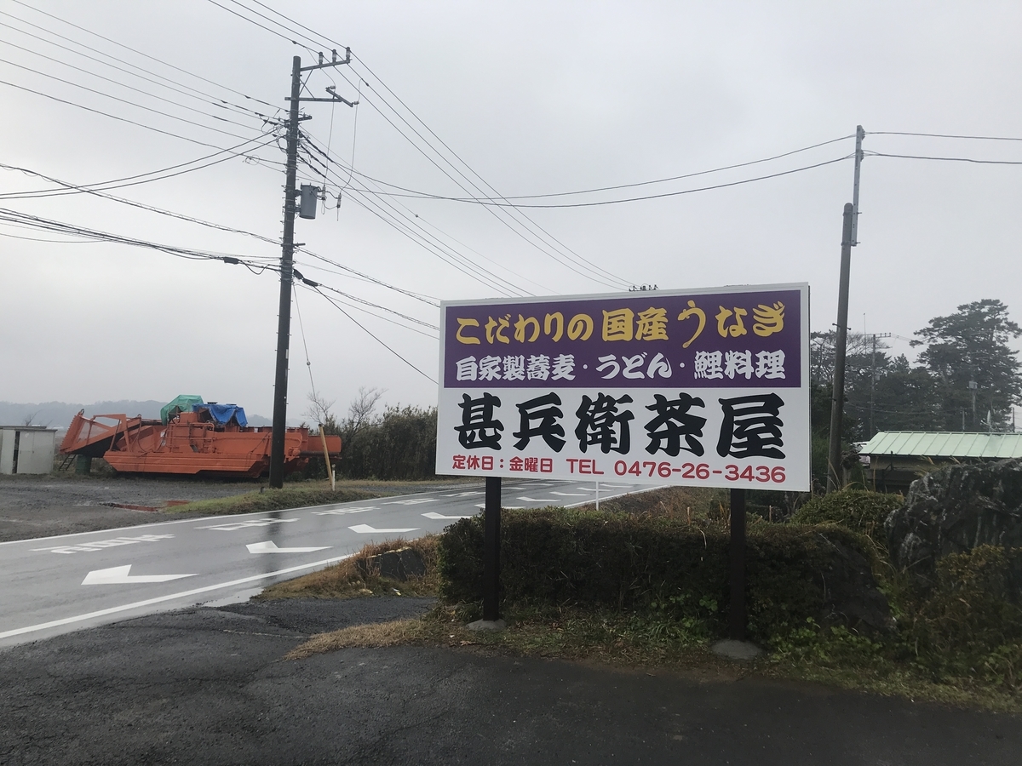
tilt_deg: +5.7
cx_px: 511
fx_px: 827
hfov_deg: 63.4
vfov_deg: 49.7
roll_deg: -1.7
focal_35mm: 28
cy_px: 383
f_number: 1.8
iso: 20
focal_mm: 3.99
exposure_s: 1/772
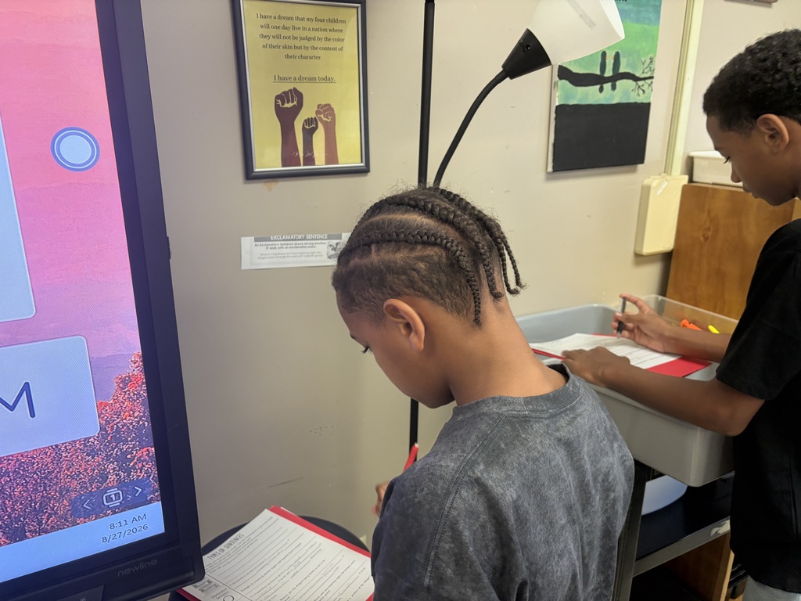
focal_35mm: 26
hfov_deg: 67.3
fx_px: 602
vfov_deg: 53.1
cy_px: 300
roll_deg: +0.5
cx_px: 400
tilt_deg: -16.5
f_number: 1.6
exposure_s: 1/60
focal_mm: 5.96
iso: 160
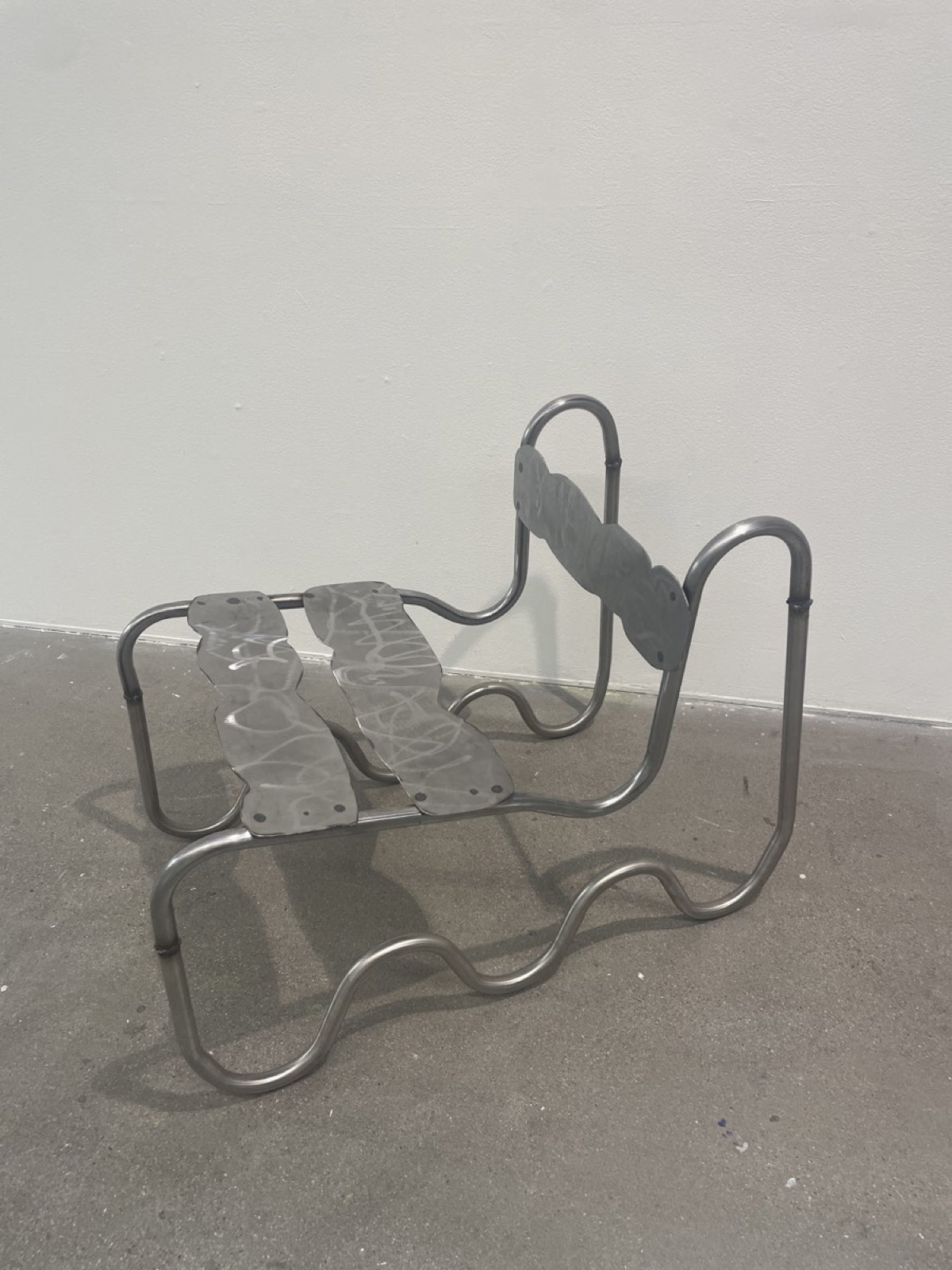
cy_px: 635
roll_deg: +3.0
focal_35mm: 26
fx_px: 953
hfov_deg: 53.1
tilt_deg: -32.2
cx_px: 476
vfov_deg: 67.3
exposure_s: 1/113
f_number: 1.6
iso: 100
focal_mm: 4.2
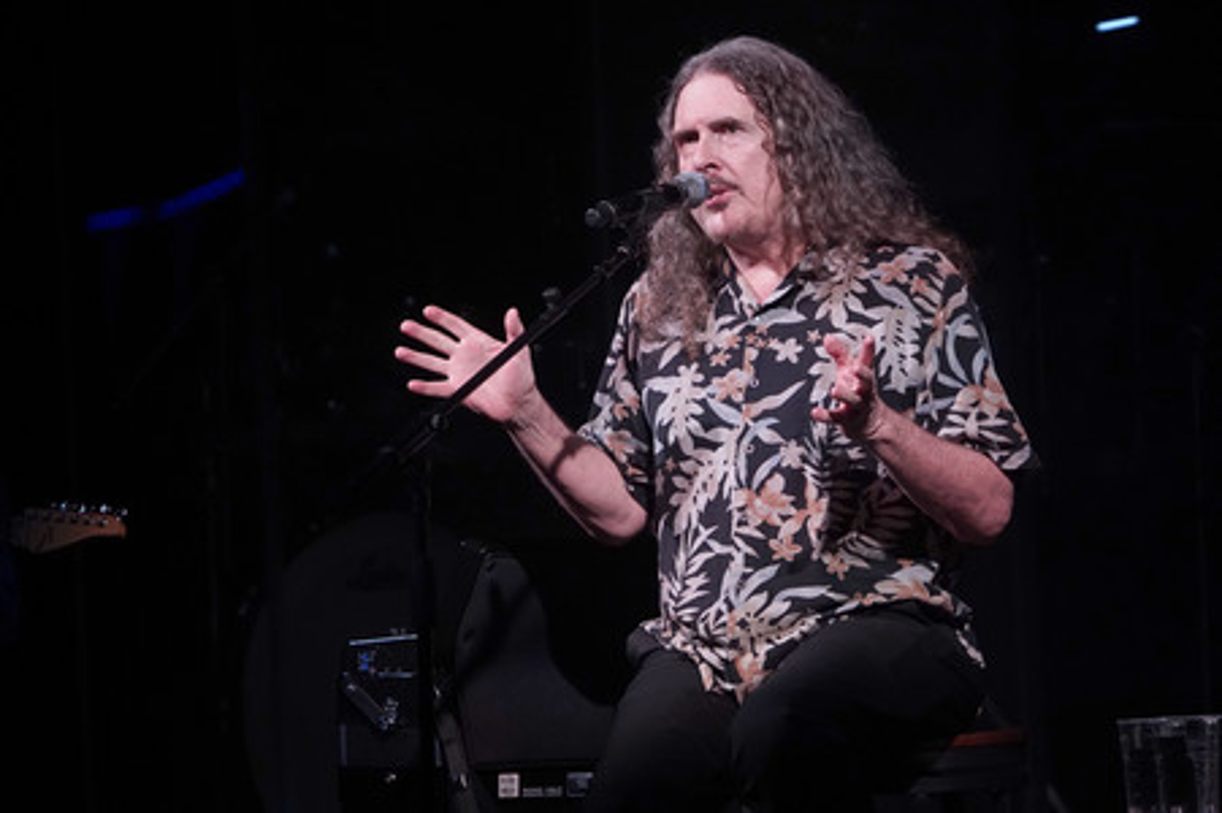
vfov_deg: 3.7
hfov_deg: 5.6
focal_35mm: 371
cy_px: 406
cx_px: 611
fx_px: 12584
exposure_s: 1/500
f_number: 6.3
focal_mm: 371
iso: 3200
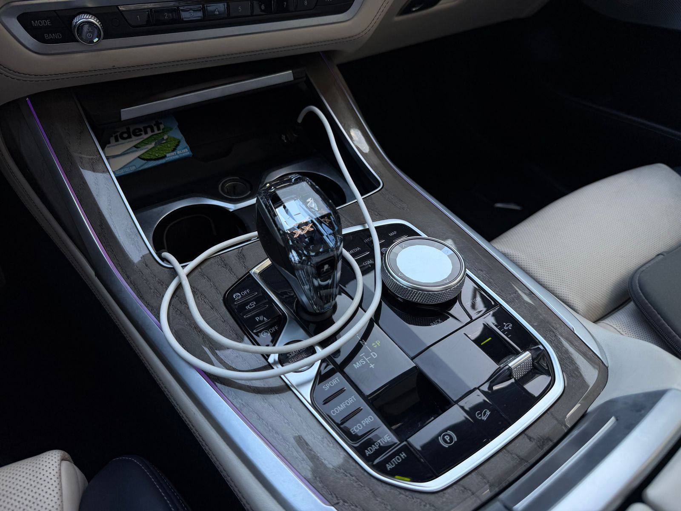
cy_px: 256
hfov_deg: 71.6
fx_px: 472
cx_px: 340
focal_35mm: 24
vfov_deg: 56.8
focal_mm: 6.76
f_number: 1.78
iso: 64
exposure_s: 1/198
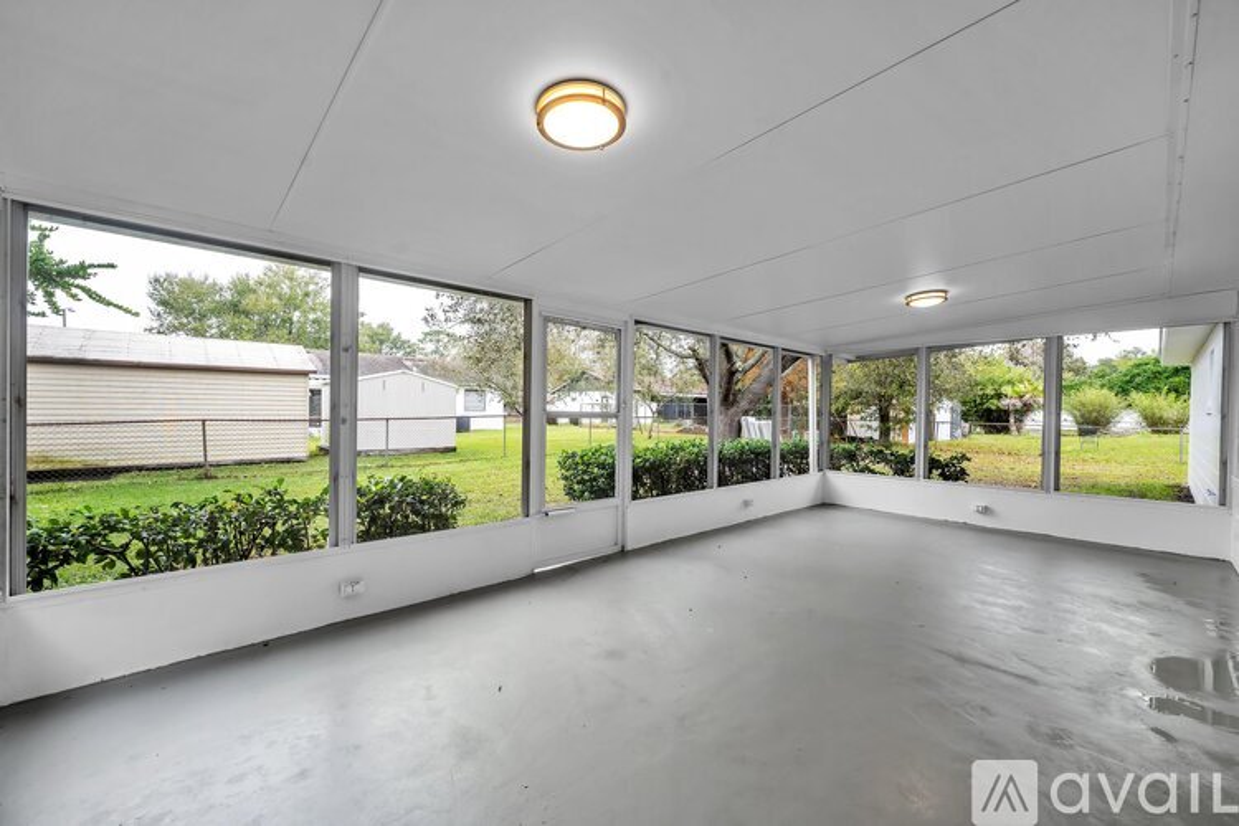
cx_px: 620
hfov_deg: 104.3
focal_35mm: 14
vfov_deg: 81.2
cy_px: 413
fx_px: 482
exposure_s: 1/60
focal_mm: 14
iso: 400
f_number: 8
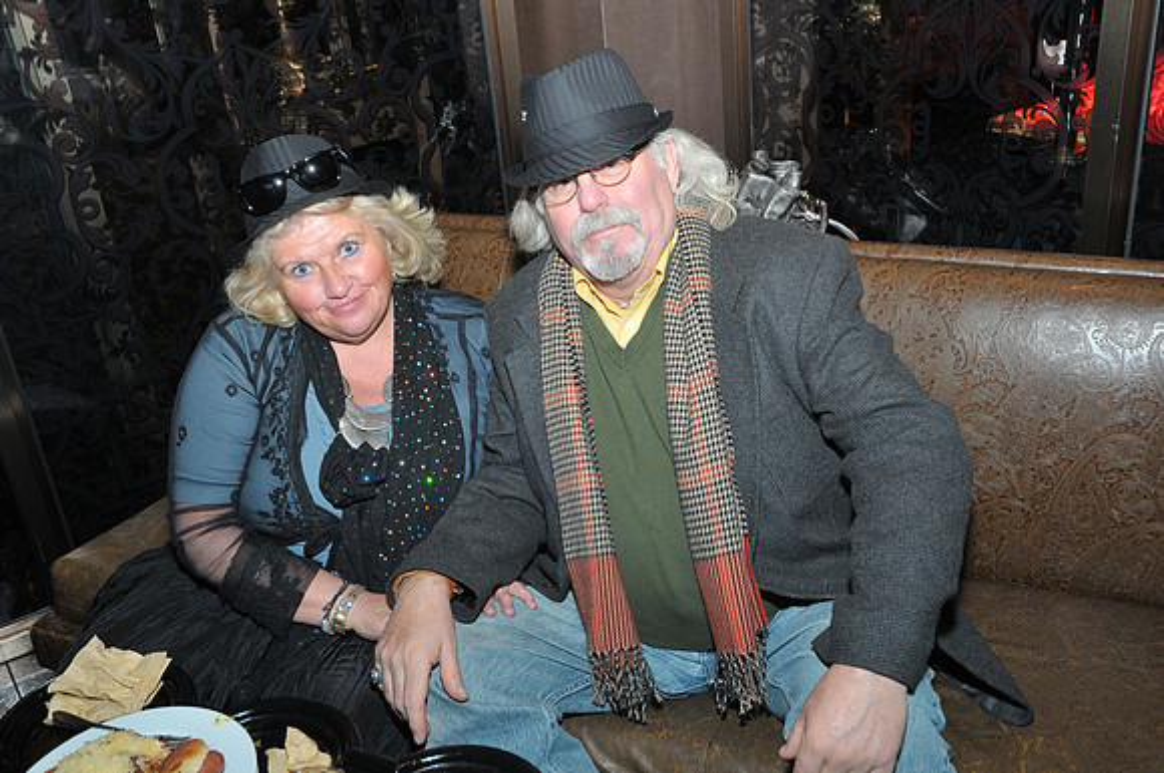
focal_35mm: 38
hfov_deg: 51.3
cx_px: 582
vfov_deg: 35.4
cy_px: 386
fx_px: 1211
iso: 640
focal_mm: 25
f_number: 5.6
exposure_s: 1/40
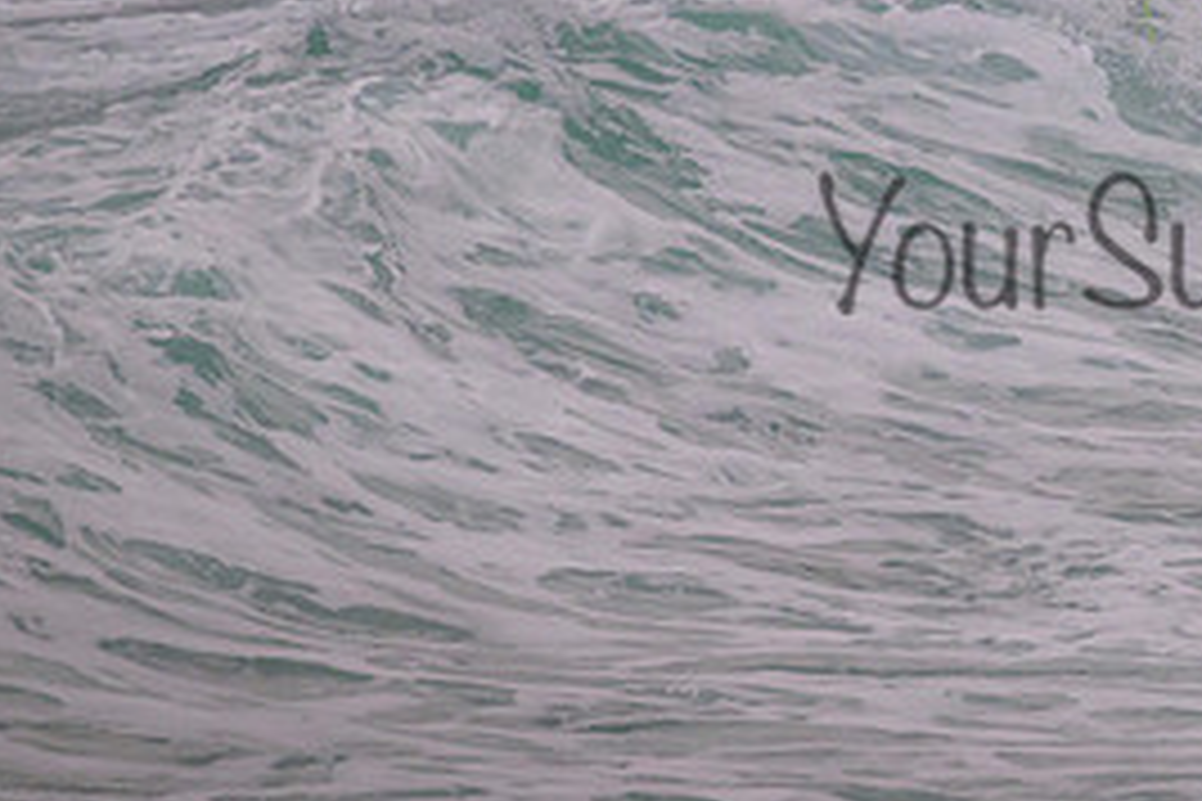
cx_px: 1283
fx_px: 57959
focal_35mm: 1736
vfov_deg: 0.8
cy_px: 205
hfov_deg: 1.2
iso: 2000
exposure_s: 1/1250
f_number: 11
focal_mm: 800
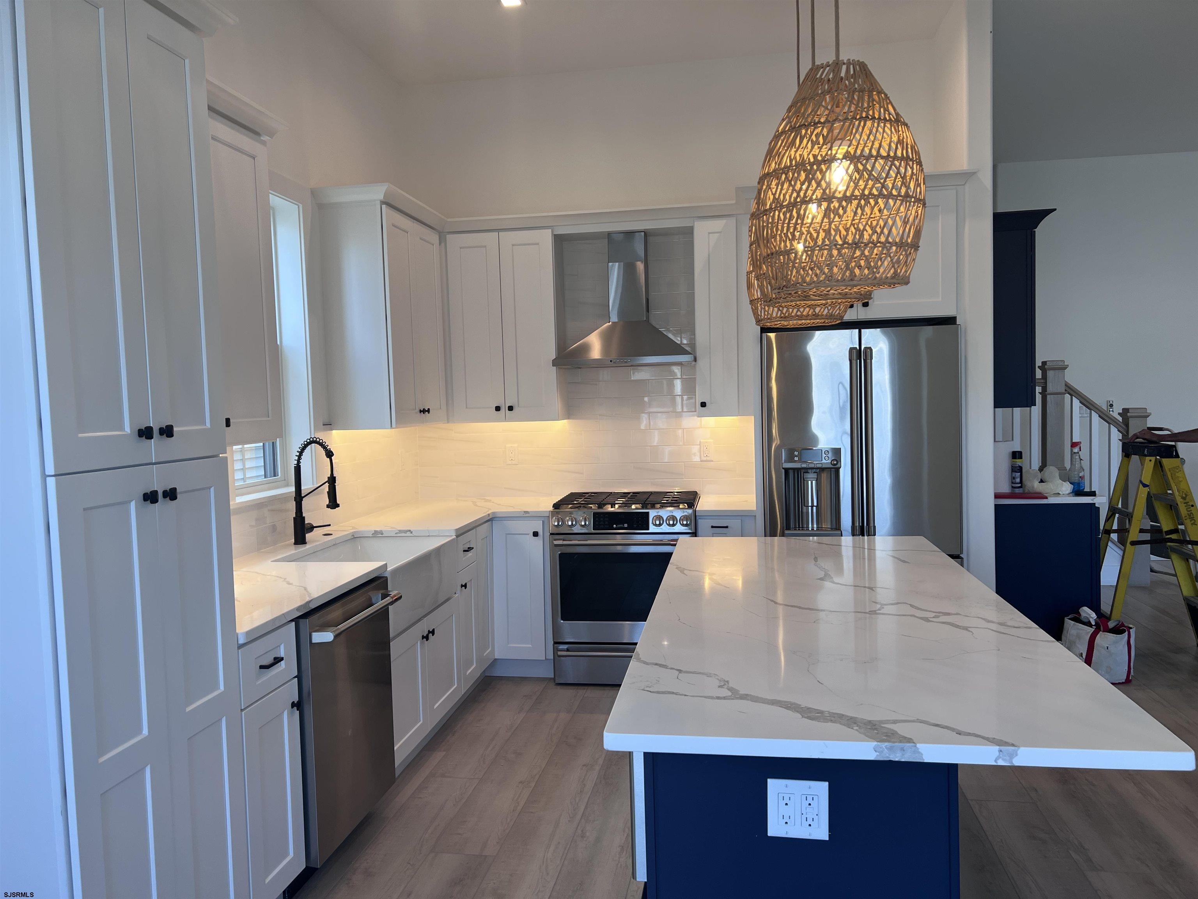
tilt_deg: -3.5
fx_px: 900
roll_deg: +1.8
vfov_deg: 53.1
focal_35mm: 26
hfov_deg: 67.3
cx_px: 599
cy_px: 450
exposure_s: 1/134
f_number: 1.5
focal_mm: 5.7
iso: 32
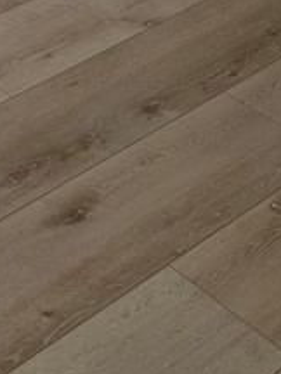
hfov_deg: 12.3
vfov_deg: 14.0
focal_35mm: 114
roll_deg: -0.1
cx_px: -158
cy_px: -422
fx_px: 1234
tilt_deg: -14.0
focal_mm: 6.76
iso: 80
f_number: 1.78
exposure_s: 1/210
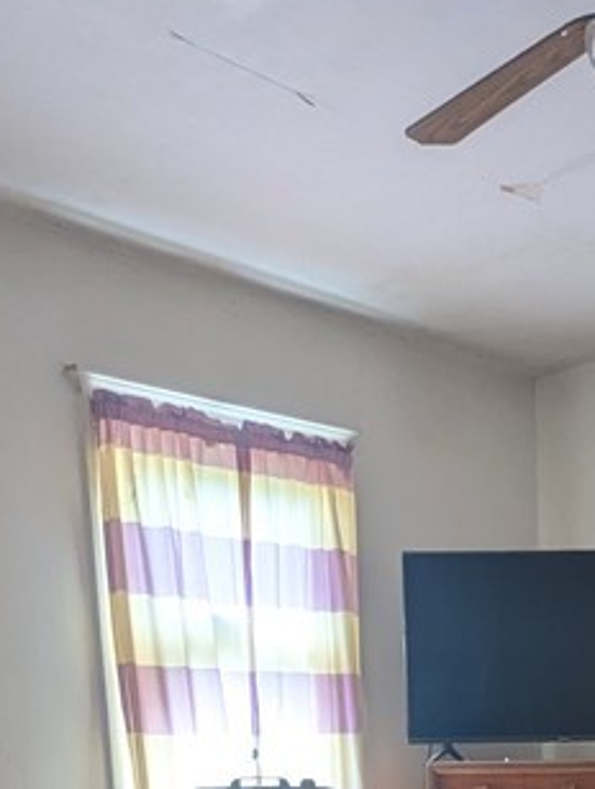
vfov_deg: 29.9
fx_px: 1211
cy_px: 990
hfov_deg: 26.9
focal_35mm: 53
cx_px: 504
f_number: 2.2
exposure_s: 1/50.3
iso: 63
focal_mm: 2.35
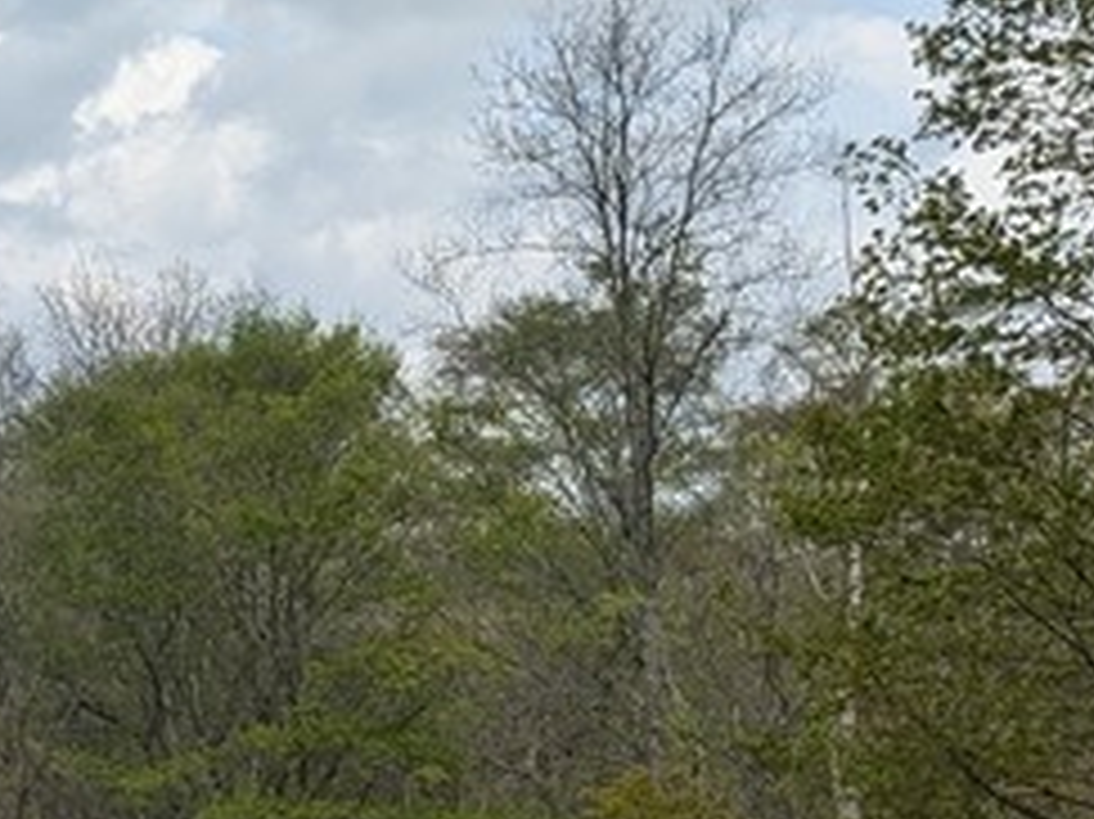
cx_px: -583
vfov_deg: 14.2
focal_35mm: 101
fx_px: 3190
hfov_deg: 17.4
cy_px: 999
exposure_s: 1/962
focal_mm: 6.9
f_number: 1.68
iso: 20
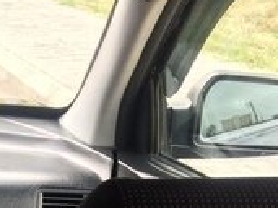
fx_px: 899
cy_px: 370
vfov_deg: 12.2
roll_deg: -1.8
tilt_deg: -27.2
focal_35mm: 112
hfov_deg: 15.7
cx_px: -174
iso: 40
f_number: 2.2
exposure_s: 1/100
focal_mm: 4.15
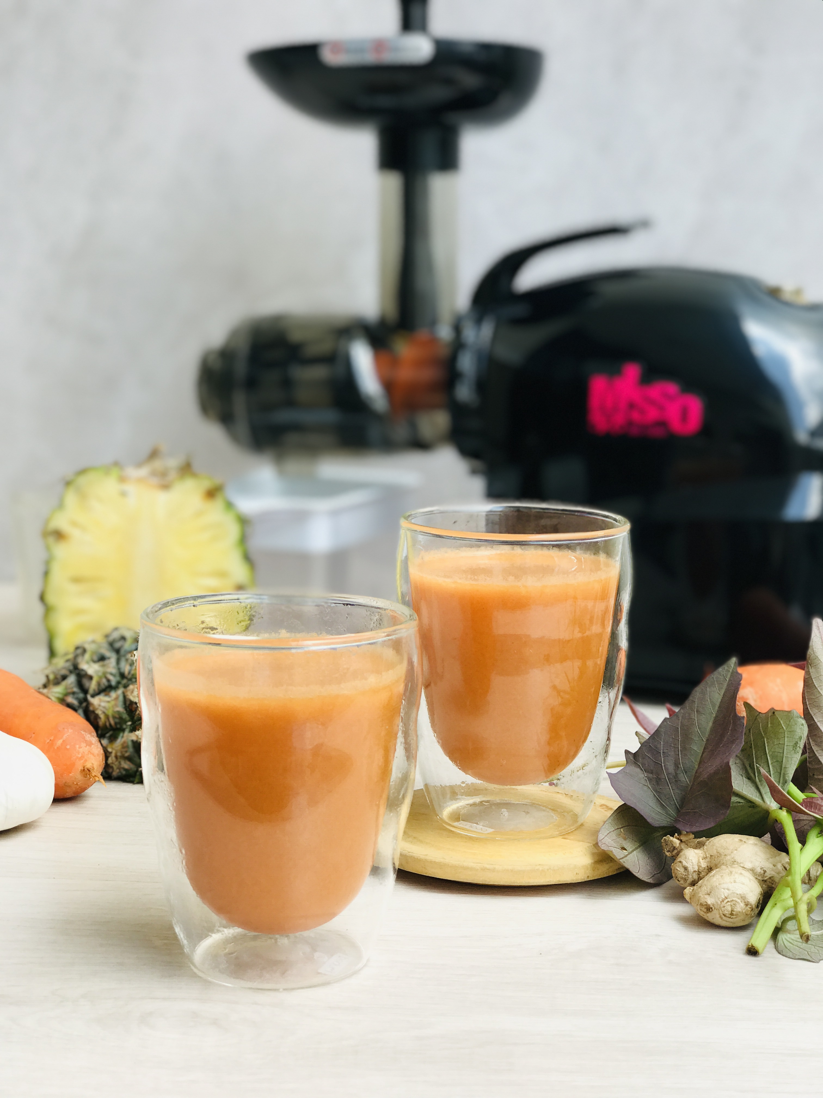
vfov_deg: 33.8
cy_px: 549
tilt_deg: -8.1
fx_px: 1807
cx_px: 412
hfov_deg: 25.7
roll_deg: +0.4
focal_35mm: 57
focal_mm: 6.6
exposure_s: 1/155
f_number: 2.8
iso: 20
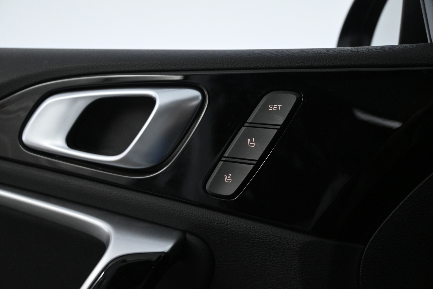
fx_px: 451
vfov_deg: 35.5
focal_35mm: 38
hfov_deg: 51.3
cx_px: 216
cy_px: 144
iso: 3200
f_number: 4.2
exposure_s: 1/125
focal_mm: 25
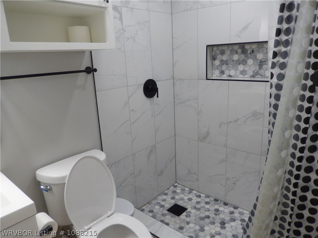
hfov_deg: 69.4
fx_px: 230
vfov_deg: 54.9
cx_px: 159
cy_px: 119
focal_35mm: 25
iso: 125
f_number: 3.4
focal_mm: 4.5
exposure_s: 1/30
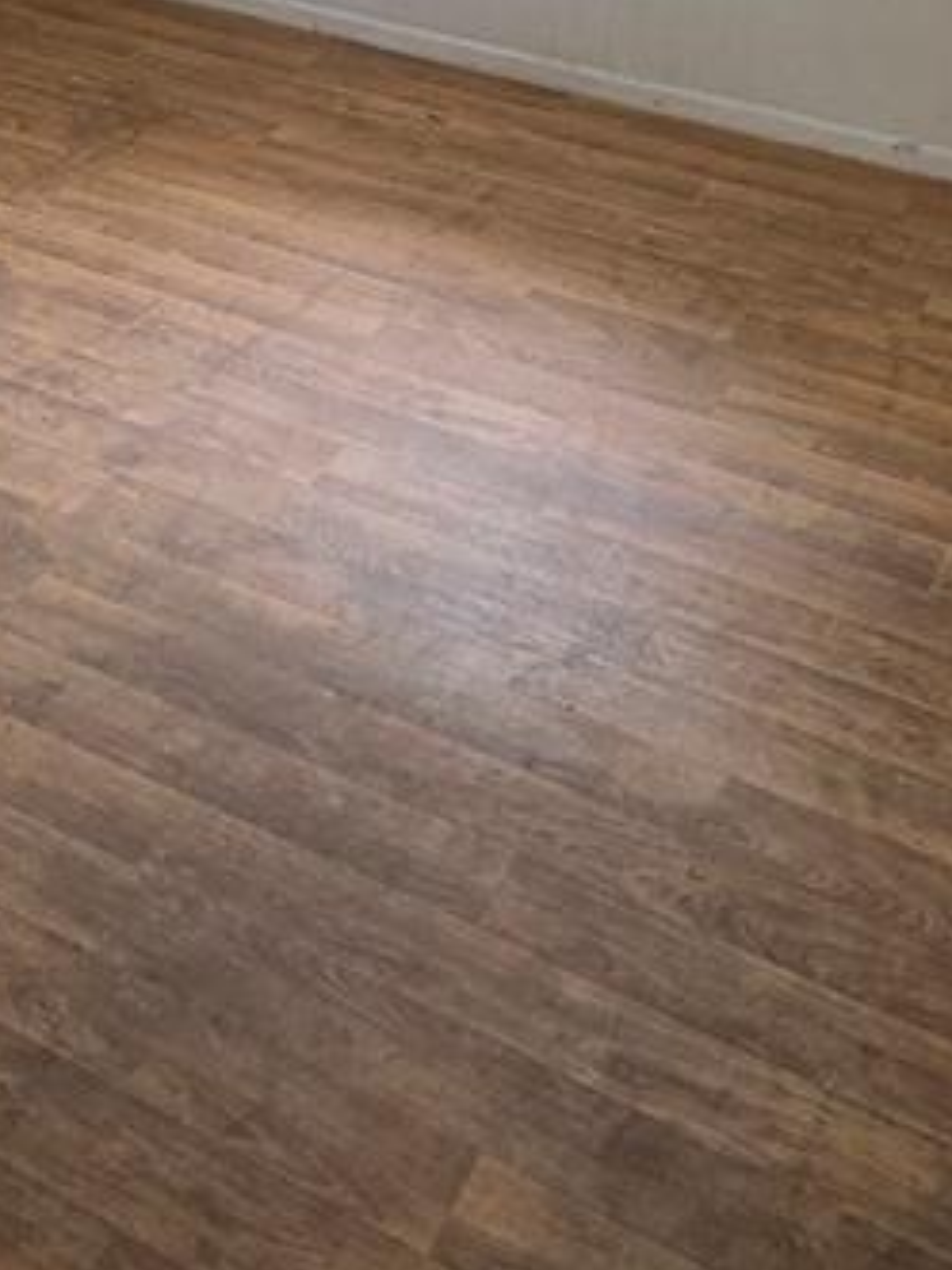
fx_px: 1723
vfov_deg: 35.9
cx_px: 447
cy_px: -38
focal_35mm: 47
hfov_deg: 30.9
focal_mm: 2.2
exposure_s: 1/120
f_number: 1.9
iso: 160
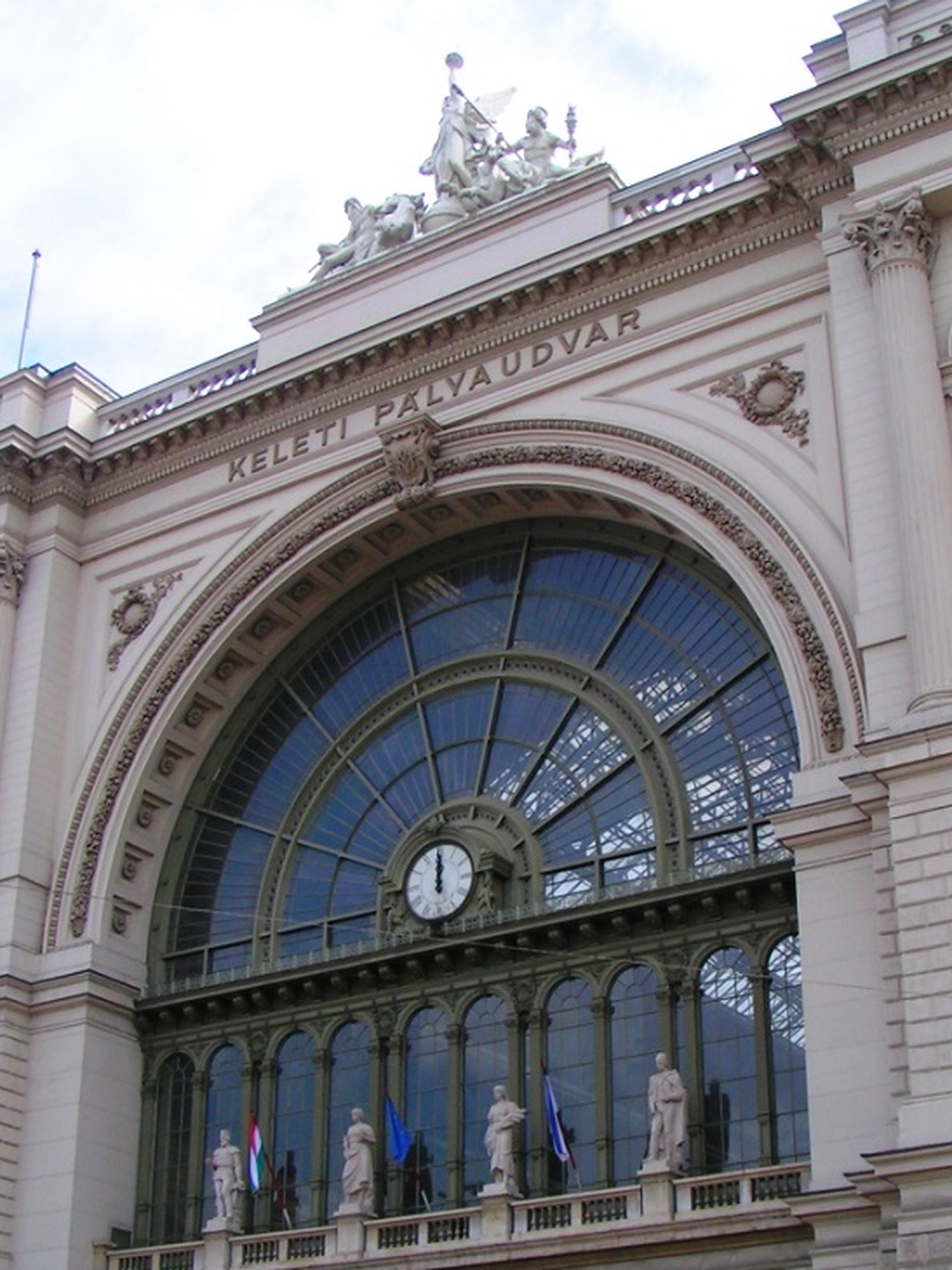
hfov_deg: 30.8
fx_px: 1723
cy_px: 780
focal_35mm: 47
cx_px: 541
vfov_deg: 40.2
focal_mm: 5.8
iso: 50
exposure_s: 1/250
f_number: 5.6
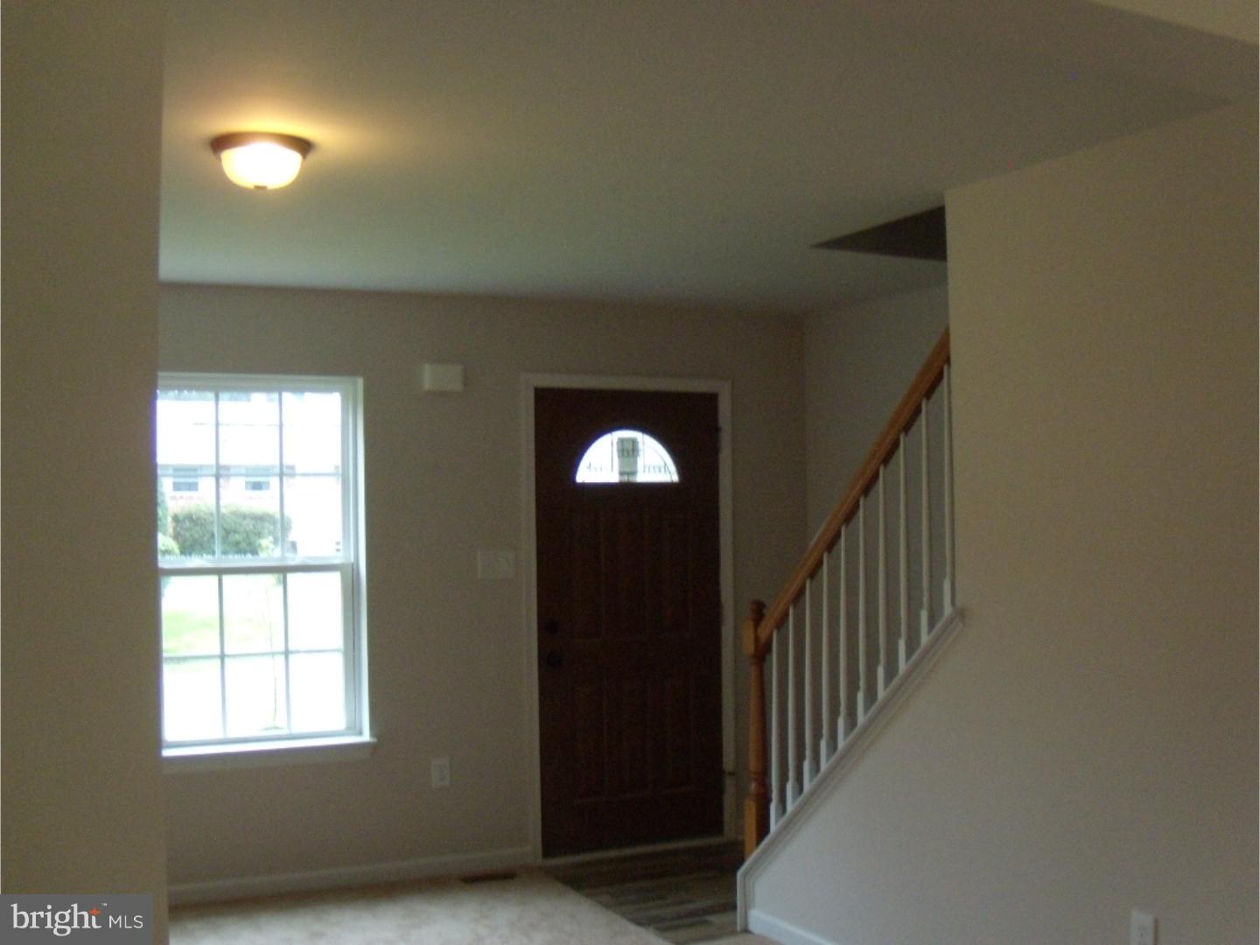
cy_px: 472
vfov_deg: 39.7
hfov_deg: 51.4
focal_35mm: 36
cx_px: 630
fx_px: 1310
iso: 400
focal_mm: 6.4
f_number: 3.6
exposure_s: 1/60
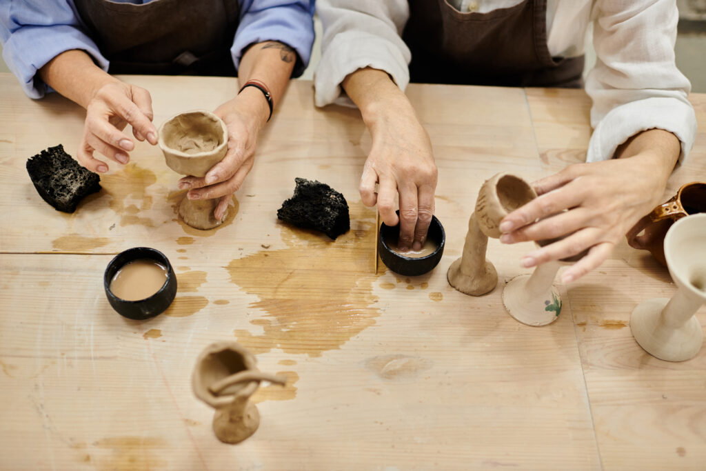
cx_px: 353
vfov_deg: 37.9
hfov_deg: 54.4
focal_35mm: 35
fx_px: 686
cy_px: 236
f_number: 2.2
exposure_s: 1/160
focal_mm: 35
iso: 800
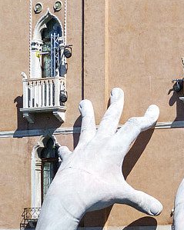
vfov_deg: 7.4
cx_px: 139
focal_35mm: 261
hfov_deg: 5.9
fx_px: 1778
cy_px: 145
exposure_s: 1/3200
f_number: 7.1
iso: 400
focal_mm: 52
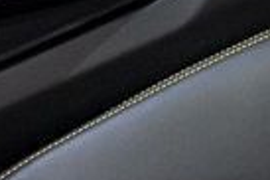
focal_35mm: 213
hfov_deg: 8.6
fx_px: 1596
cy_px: -329
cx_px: 715
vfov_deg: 6.0
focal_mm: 28.5
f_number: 4
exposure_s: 1/60
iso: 3200
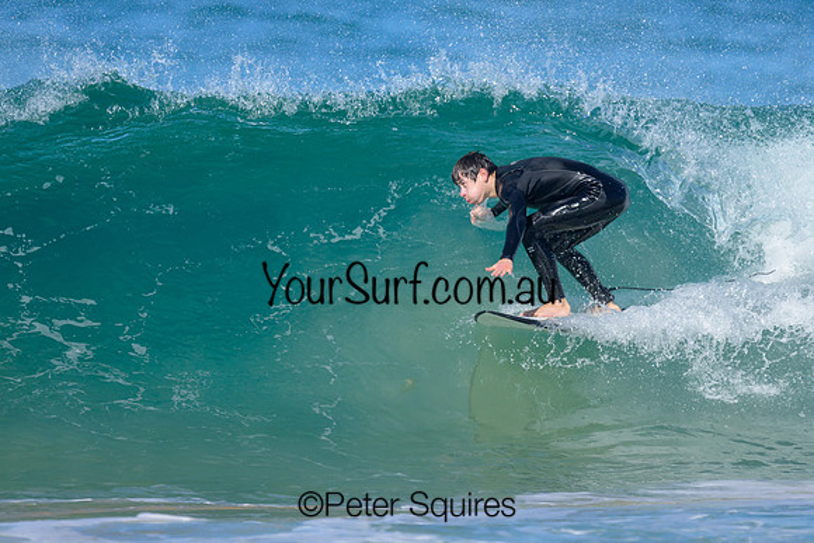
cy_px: 177
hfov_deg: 1.9
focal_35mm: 1101
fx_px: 24895
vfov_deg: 1.2
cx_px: 481
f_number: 6.3
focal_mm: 800
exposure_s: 1/2000
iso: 200
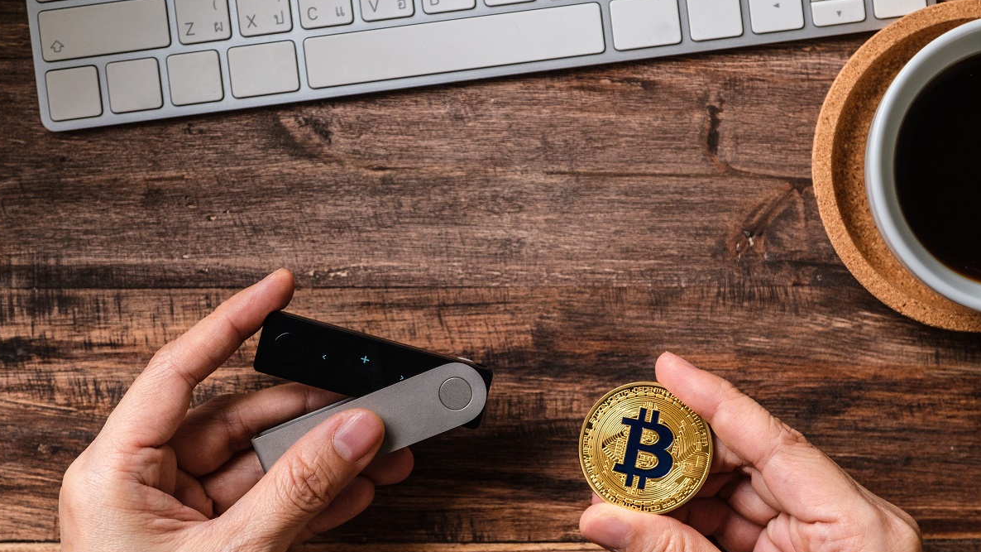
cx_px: 487
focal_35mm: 88
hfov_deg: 24.2
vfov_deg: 13.7
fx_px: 2289
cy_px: 319
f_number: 4.5
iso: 800
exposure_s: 1/80
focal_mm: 55
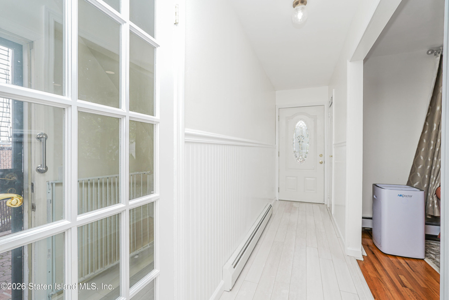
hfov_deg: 96.7
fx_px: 200
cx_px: 224
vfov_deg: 73.8
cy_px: 150
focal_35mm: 16
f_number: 6.3
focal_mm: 16
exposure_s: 1/80
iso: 64
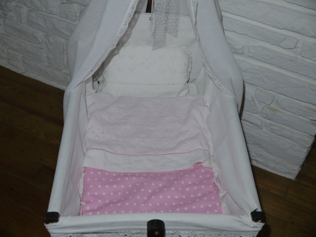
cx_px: 158
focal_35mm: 50
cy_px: 118
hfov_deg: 38.2
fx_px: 456
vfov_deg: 29.1
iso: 160
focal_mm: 25
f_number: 4.6
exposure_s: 1/30
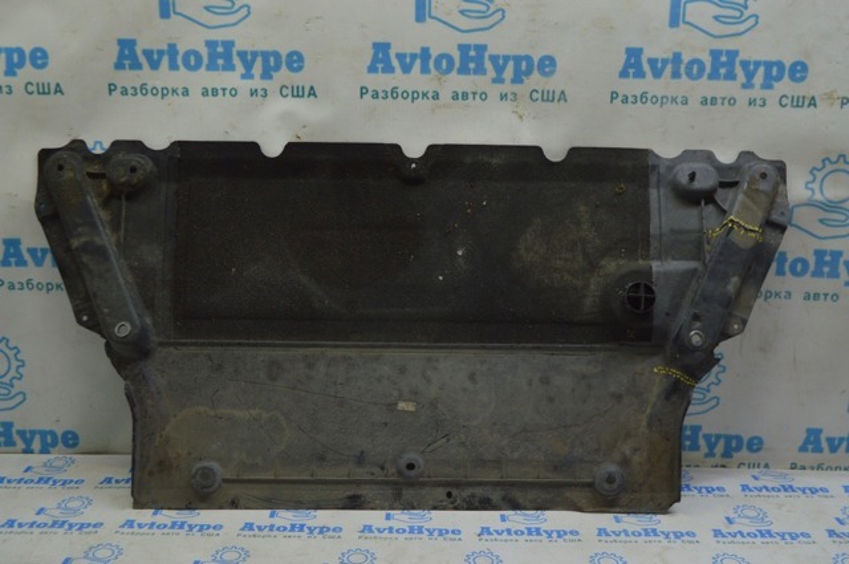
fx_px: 883
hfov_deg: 51.3
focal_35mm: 38
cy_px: 282
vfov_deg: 35.4
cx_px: 424
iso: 400
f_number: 5.6
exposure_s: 1/40
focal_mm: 25
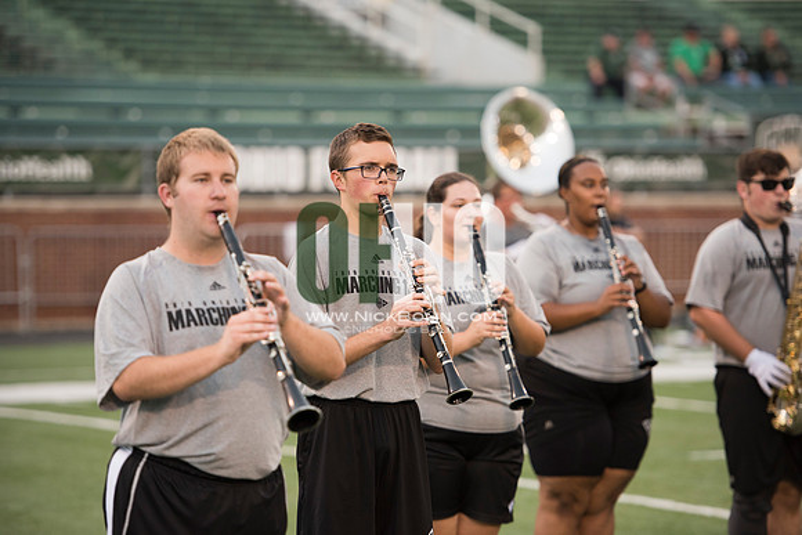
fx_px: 3454
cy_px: 268
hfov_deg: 13.2
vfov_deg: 8.9
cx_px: 401
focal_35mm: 155
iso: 1000
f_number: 2.8
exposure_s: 1/1250
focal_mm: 155
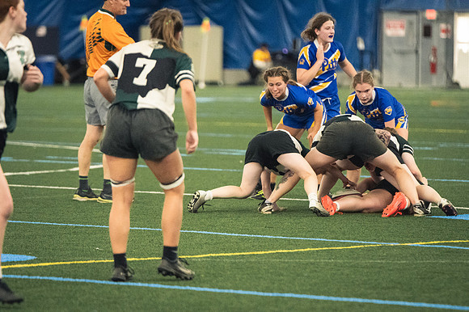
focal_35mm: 300
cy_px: 156
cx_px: 234
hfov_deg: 6.9
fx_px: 3906
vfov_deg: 4.6
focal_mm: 200
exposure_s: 1/500
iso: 11400
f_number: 2.8
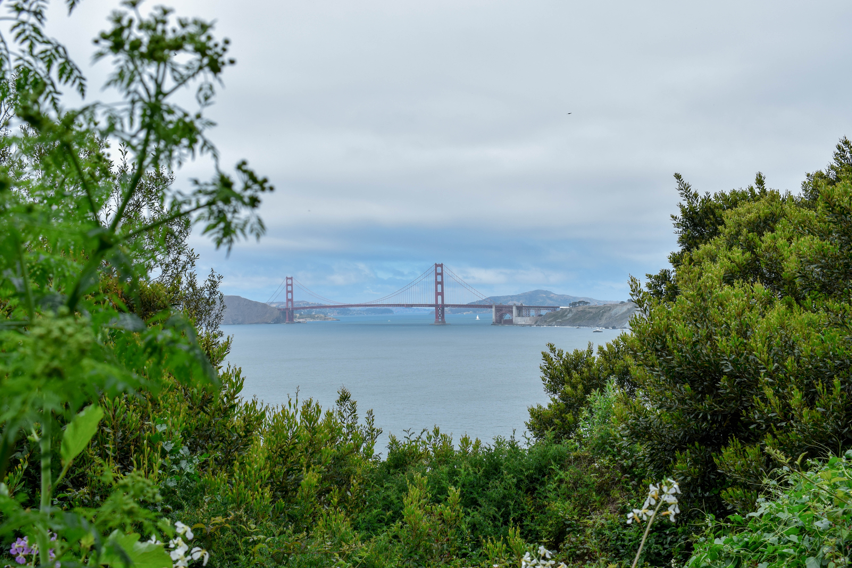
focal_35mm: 38
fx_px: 887
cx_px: 426
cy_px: 284
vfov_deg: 35.5
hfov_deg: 51.3
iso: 200
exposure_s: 1/400
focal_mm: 25
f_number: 10
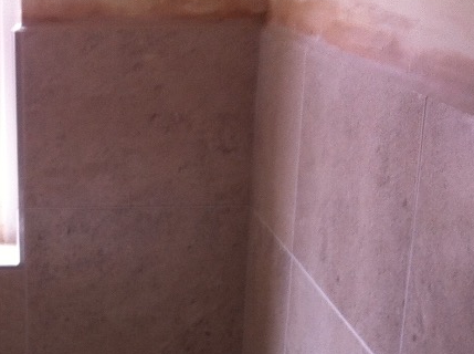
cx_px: 55
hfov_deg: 19.7
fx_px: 1339
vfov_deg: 14.3
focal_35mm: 98
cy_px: 483
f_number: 2.8
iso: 80
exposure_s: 1/15
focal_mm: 3.85
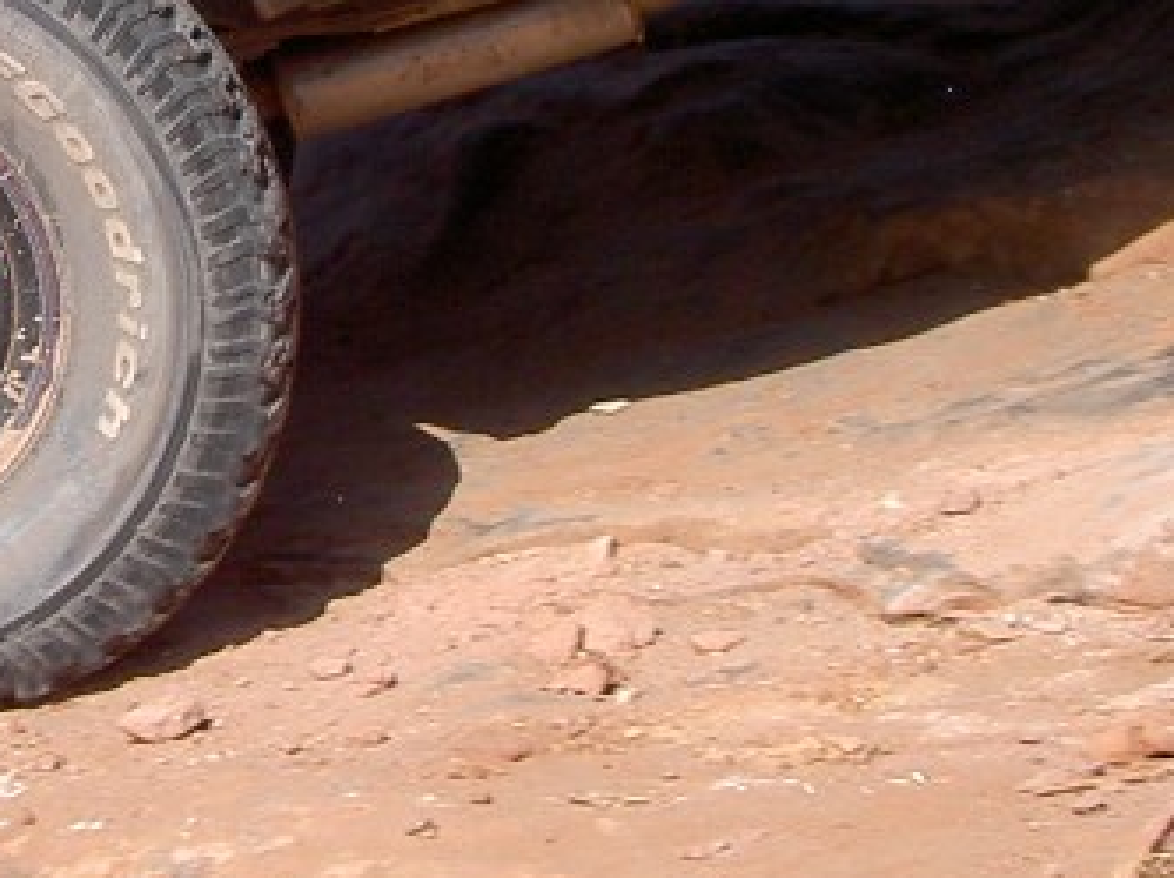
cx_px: -243
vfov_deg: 9.7
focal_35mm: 152
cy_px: 49
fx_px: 5150
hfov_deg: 12.7
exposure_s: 1/400
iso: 100
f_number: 4.7
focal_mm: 8
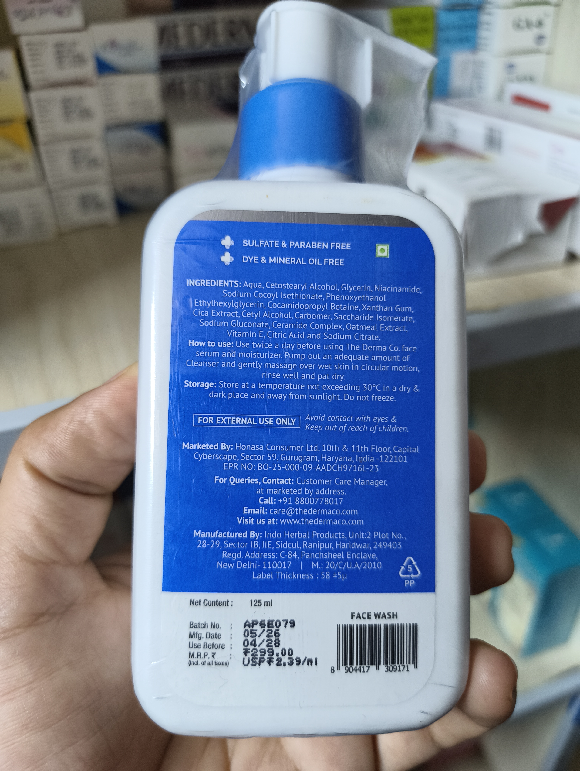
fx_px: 535
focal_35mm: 24
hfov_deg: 56.9
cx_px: 290
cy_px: 386
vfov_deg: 71.5
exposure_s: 1/100
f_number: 1.87
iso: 766
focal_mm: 5.56
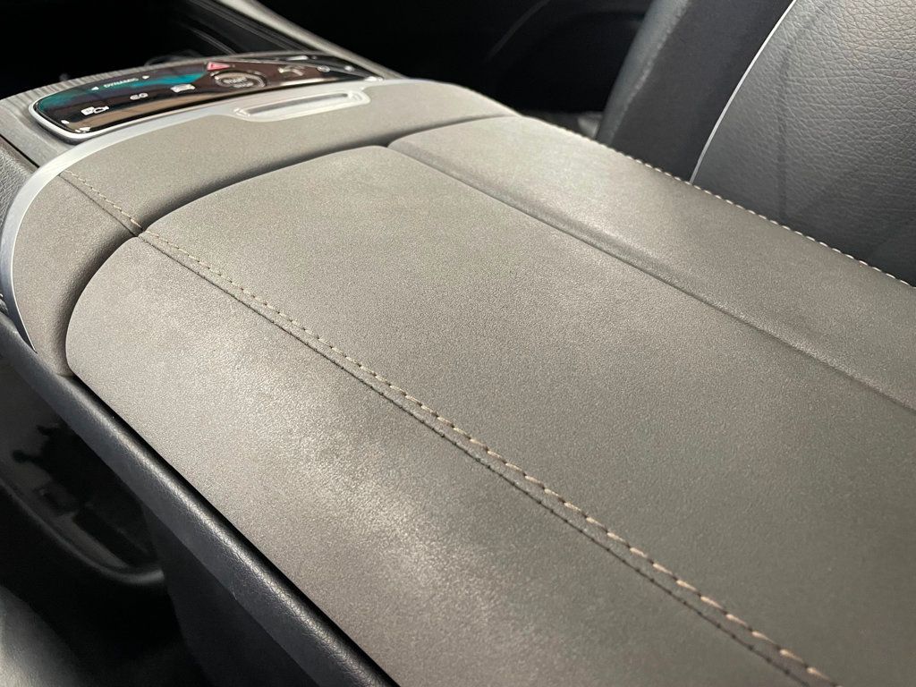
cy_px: 344
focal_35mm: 26
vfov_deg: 53.1
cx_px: 458
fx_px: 688
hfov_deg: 67.3
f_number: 1.6
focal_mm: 4.2
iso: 400
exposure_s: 1/36
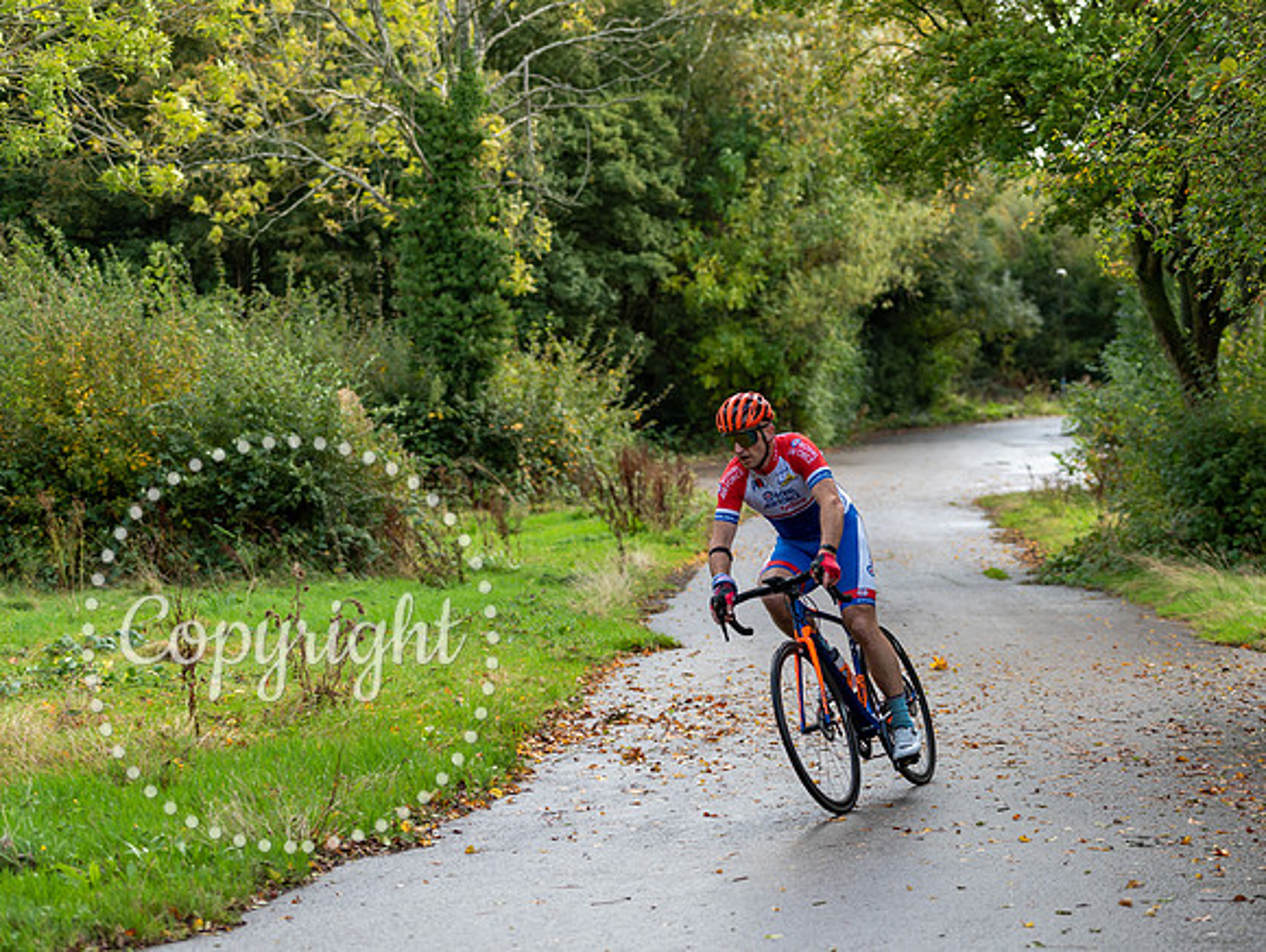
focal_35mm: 82
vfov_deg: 17.9
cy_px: 518
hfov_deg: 23.6
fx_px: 3018
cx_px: 776
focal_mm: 70
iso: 200
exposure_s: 1/500
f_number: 3.2
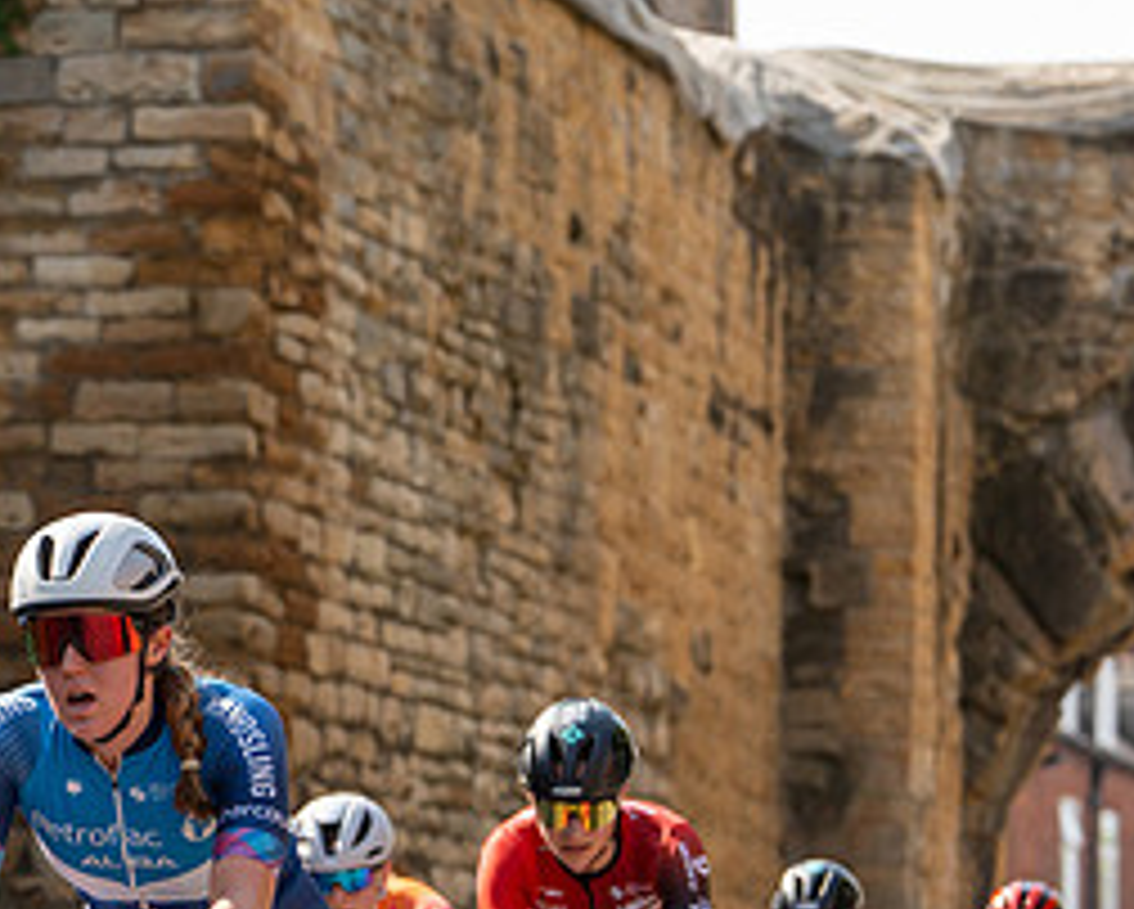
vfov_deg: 7.2
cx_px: 220
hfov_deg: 8.9
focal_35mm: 216
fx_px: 7255
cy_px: 632
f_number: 4.5
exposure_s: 1/1000
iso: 200
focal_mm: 100
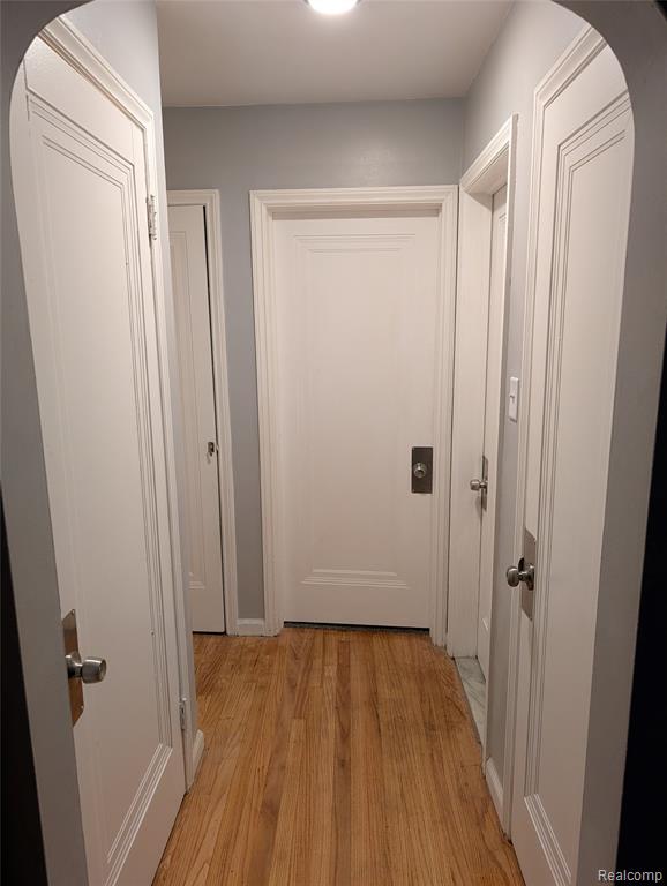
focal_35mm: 24
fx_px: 615
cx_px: 334
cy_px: 443
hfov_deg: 56.9
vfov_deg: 71.5
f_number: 1.68
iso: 291
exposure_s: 1/120
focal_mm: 6.9
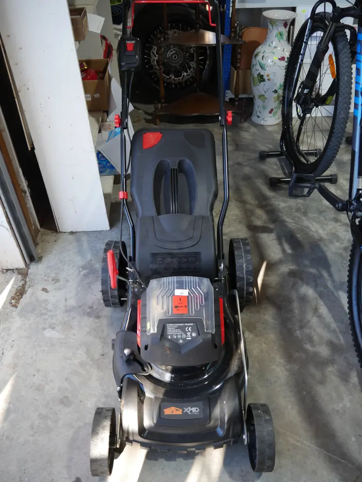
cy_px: 241
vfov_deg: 63.4
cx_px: 181
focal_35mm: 28
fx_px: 390
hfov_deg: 49.8
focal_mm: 14
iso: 200
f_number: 3.5
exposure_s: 1/80
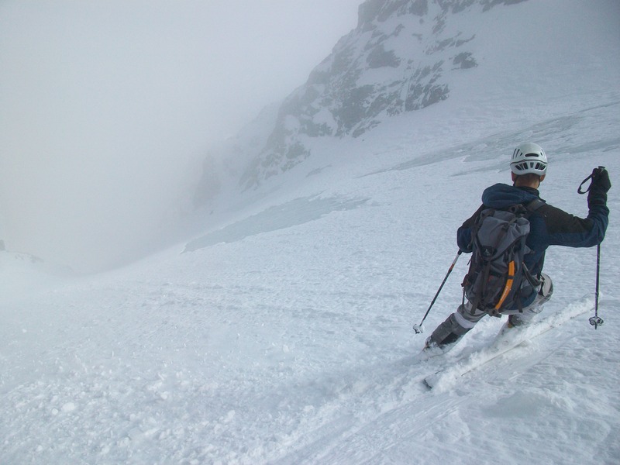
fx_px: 573
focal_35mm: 32
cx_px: 310
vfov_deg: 44.2
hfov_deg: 56.8
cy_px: 232
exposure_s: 1/640
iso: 64
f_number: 5.5
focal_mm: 5.7
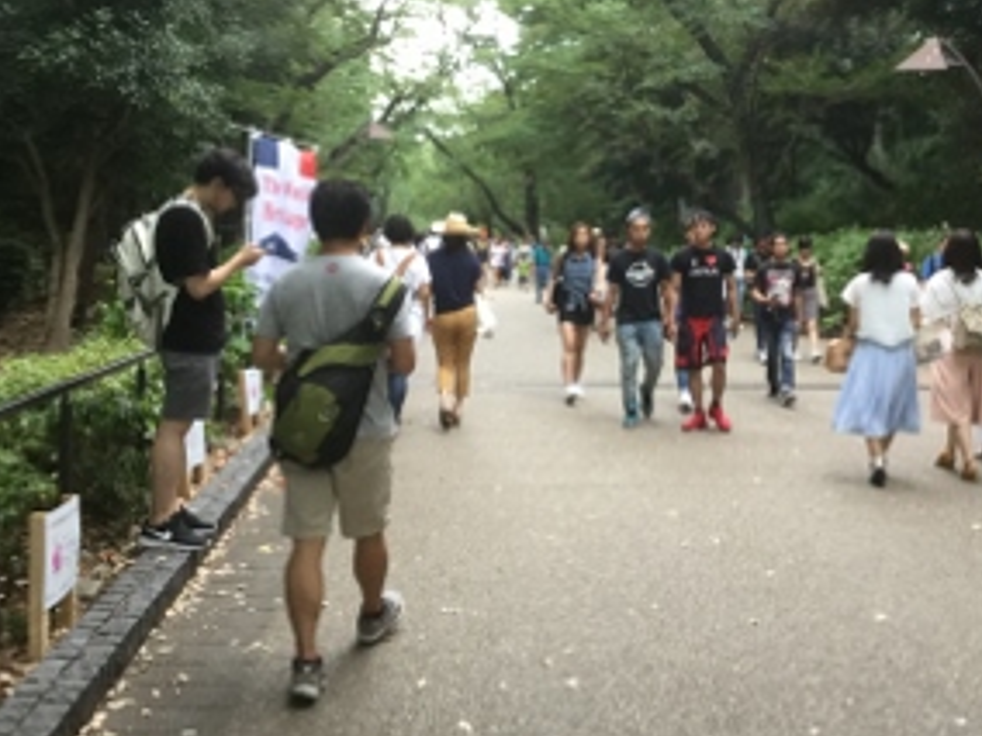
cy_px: 308
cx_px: 569
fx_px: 1248
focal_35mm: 44
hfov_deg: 42.8
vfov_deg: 32.8
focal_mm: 3.3
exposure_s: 1/30
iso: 50
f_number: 2.4
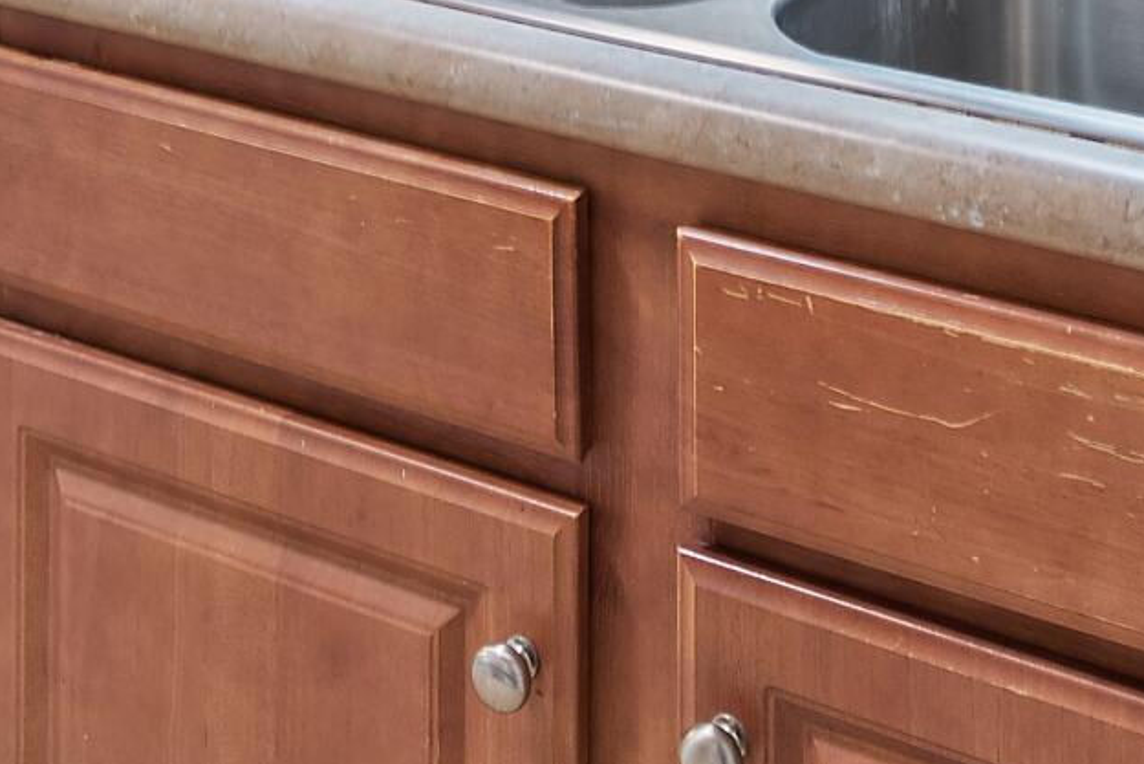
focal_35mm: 72
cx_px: 485
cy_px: -791
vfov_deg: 15.1
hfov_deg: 28.0
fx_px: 2288
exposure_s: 1/1.67
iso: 100
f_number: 4.5
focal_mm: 10
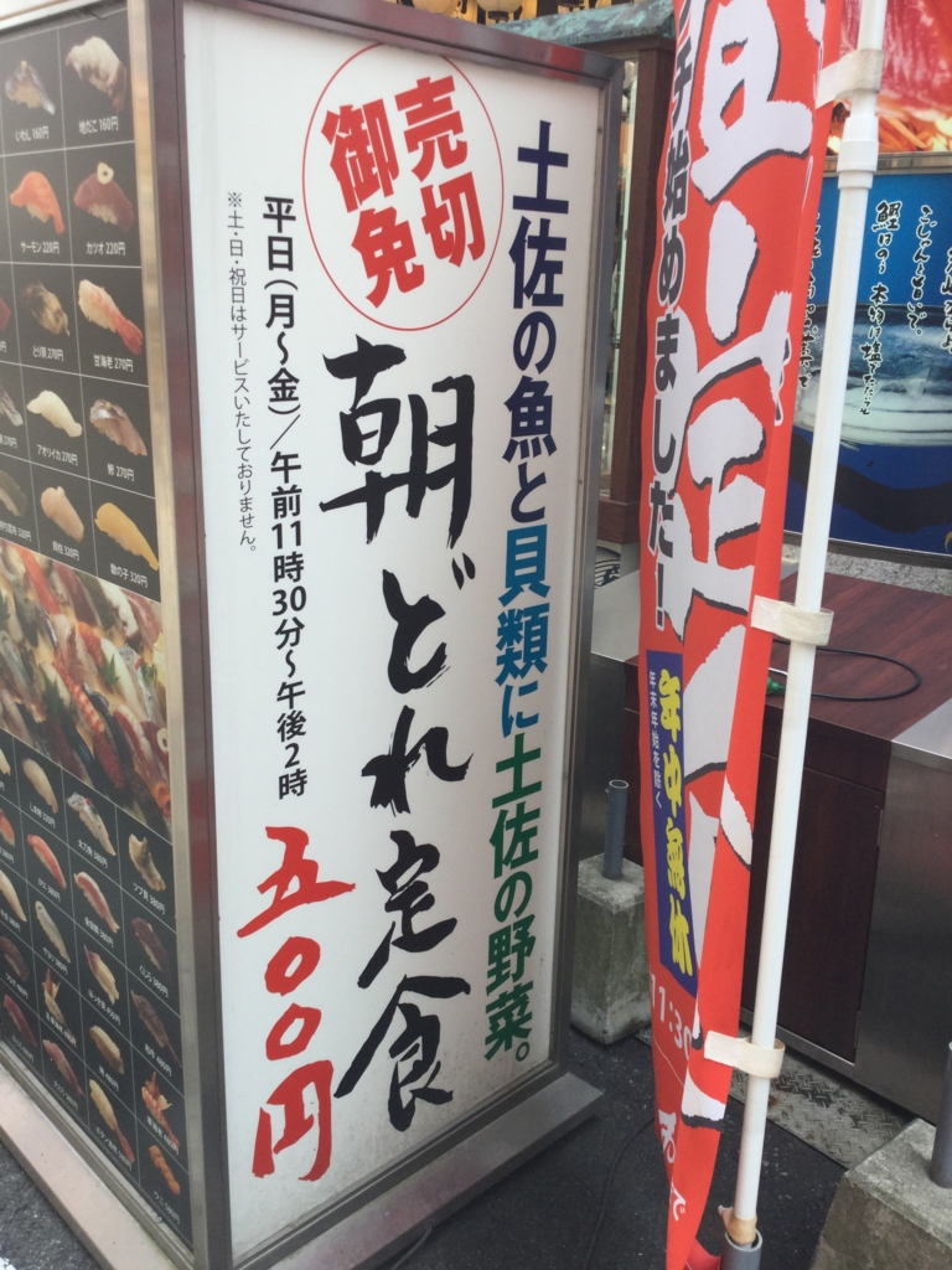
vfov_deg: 58.4
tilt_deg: -11.9
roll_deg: -0.3
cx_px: 476
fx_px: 1137
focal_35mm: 31
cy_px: 635
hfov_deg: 45.4
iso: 25
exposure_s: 1/272
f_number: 2.4
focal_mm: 3.3
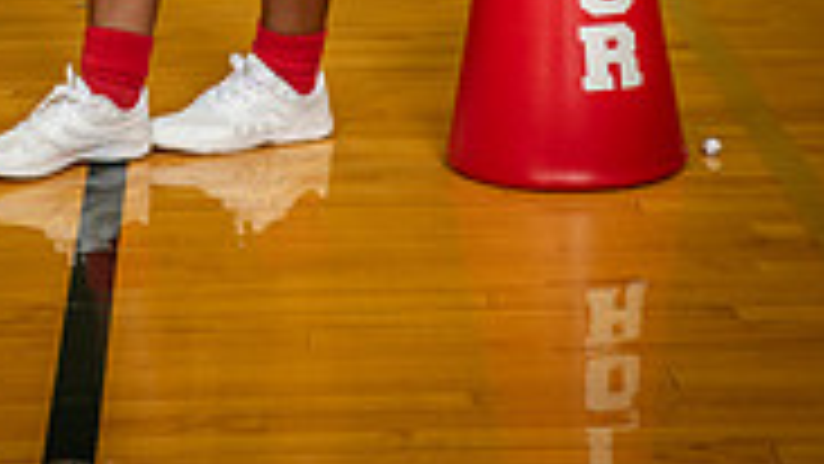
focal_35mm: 160
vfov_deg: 7.2
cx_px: 284
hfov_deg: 13.4
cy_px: -536
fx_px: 3496
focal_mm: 62
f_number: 7.1
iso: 800
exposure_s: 1/160
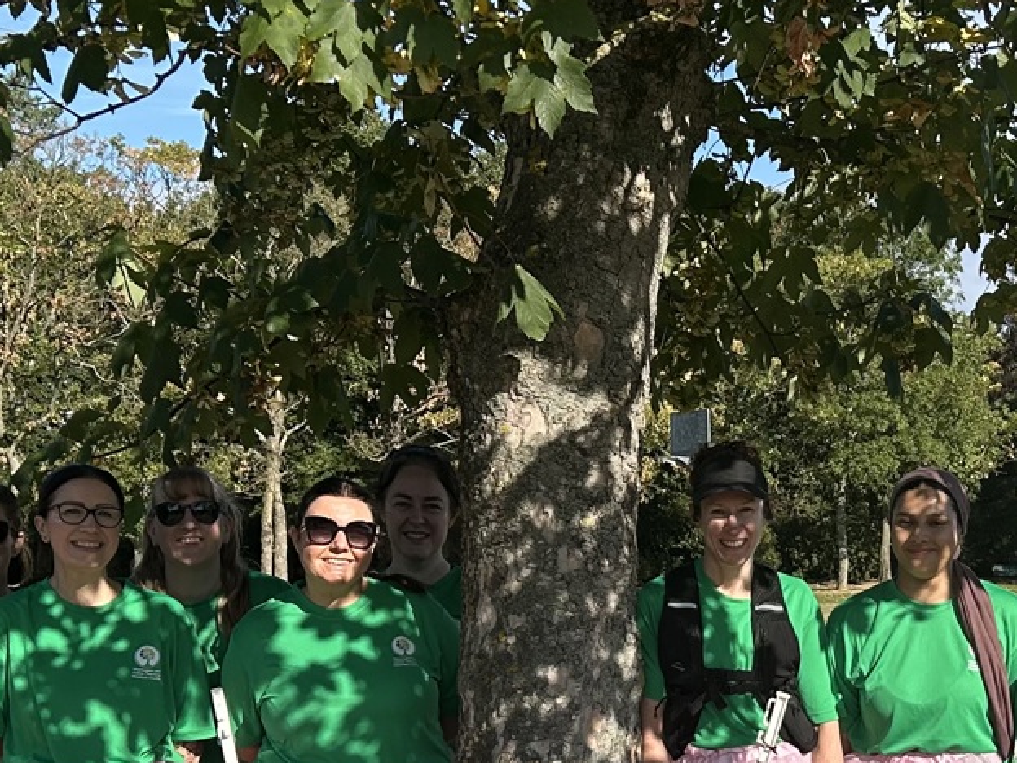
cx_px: 834
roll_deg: +0.0
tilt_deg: -1.3
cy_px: 673
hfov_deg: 24.0
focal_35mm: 80
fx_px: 2350
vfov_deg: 18.2
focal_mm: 5.7
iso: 50
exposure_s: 1/2695
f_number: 1.5
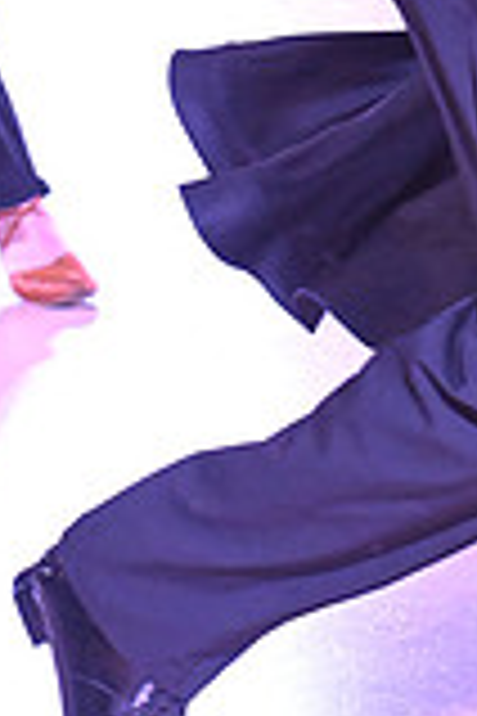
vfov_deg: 6.2
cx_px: 556
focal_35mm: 328
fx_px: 6518
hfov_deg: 4.2
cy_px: -243
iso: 5000
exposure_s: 1/400
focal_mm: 90
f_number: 5
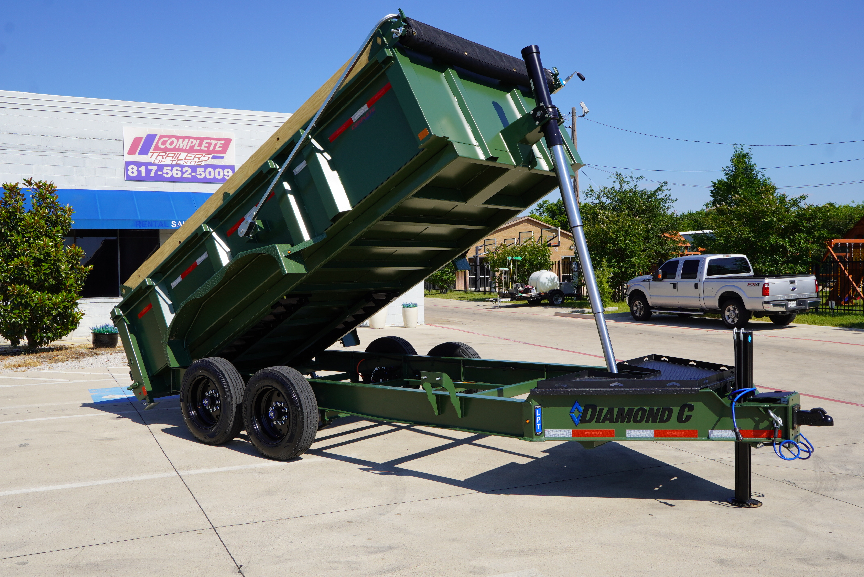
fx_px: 792
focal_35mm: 33
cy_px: 288
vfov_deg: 40.0
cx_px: 432
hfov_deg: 57.2
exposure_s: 1/160
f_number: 10
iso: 100
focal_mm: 22
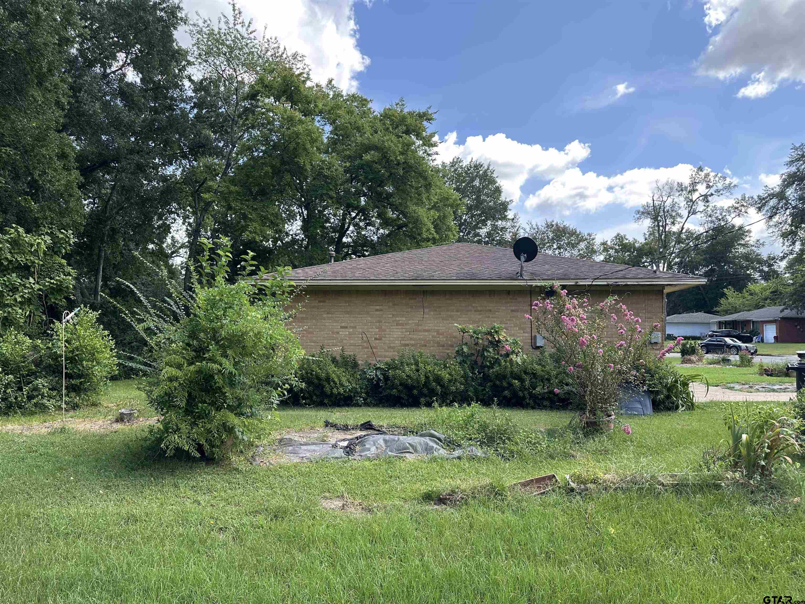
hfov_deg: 71.6
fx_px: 558
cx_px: 402
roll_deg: -0.7
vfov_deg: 56.8
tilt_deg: +4.2
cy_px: 302
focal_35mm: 24
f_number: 1.78
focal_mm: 6.86
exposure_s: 1/1009
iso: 80
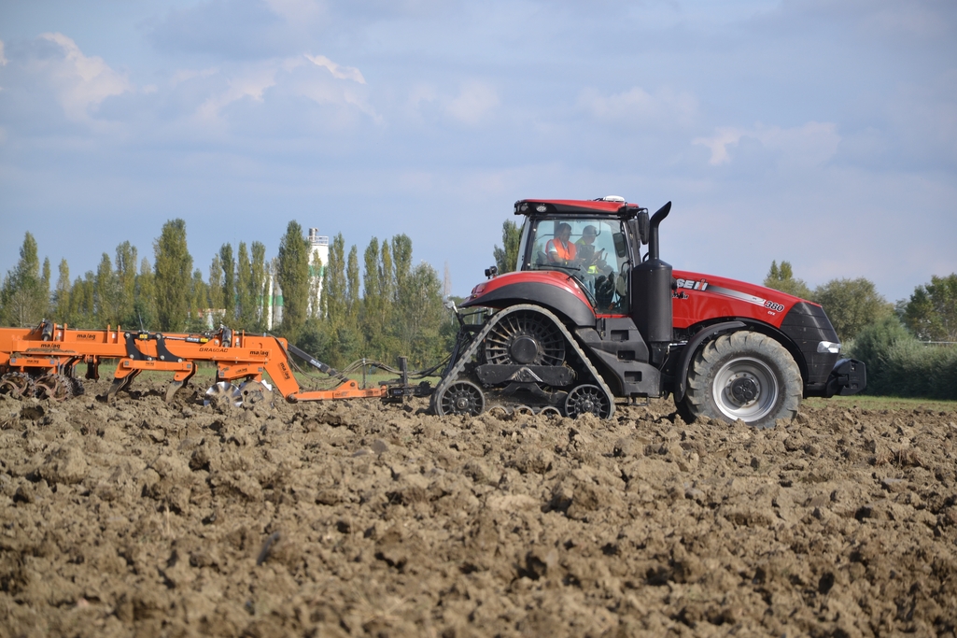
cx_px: 478
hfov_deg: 13.0
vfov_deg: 8.7
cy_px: 319
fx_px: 4186
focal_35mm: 158
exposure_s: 1/500
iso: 200
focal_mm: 105
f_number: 6.3
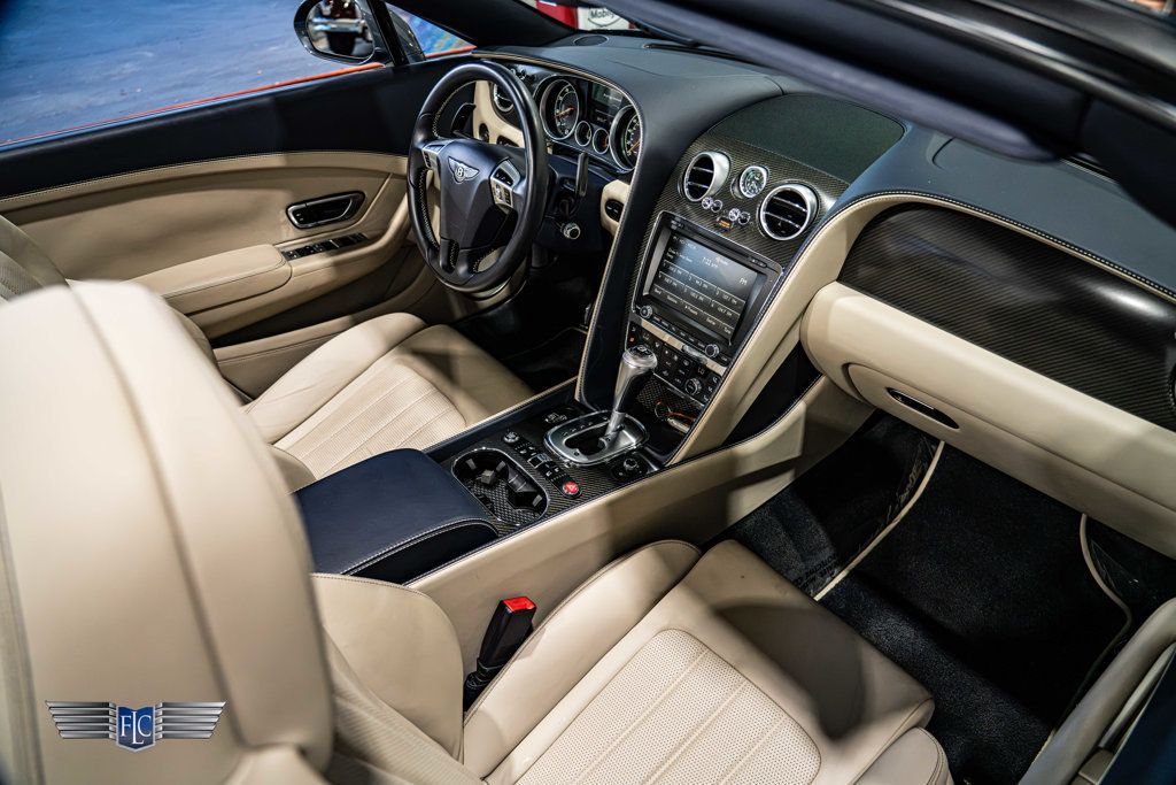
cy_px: 392
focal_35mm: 24
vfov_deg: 53.1
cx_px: 588
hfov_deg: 73.7
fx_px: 784
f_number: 4
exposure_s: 1/80
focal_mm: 24
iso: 1250
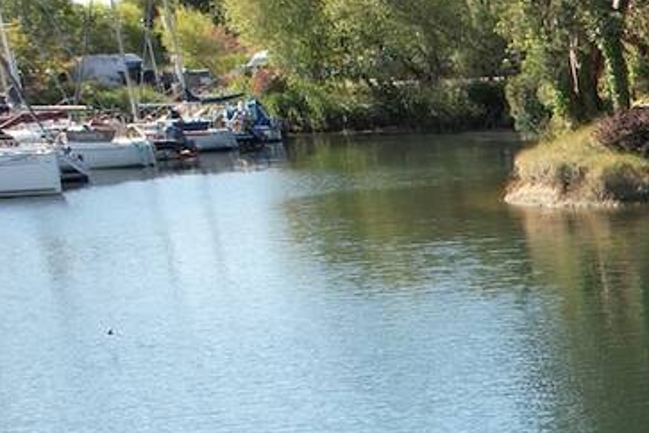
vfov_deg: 13.5
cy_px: 600
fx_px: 1749
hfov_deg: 16.2
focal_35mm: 97
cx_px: 1298
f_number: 2.8
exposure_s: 1/800
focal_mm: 8.38
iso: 110
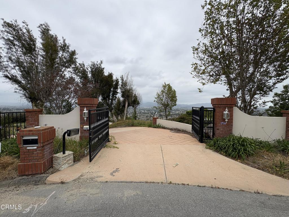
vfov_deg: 85.7
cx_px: 144
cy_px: 108
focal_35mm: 14
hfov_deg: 102.1
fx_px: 117
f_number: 2.2
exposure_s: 1/1709
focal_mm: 2.22
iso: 50
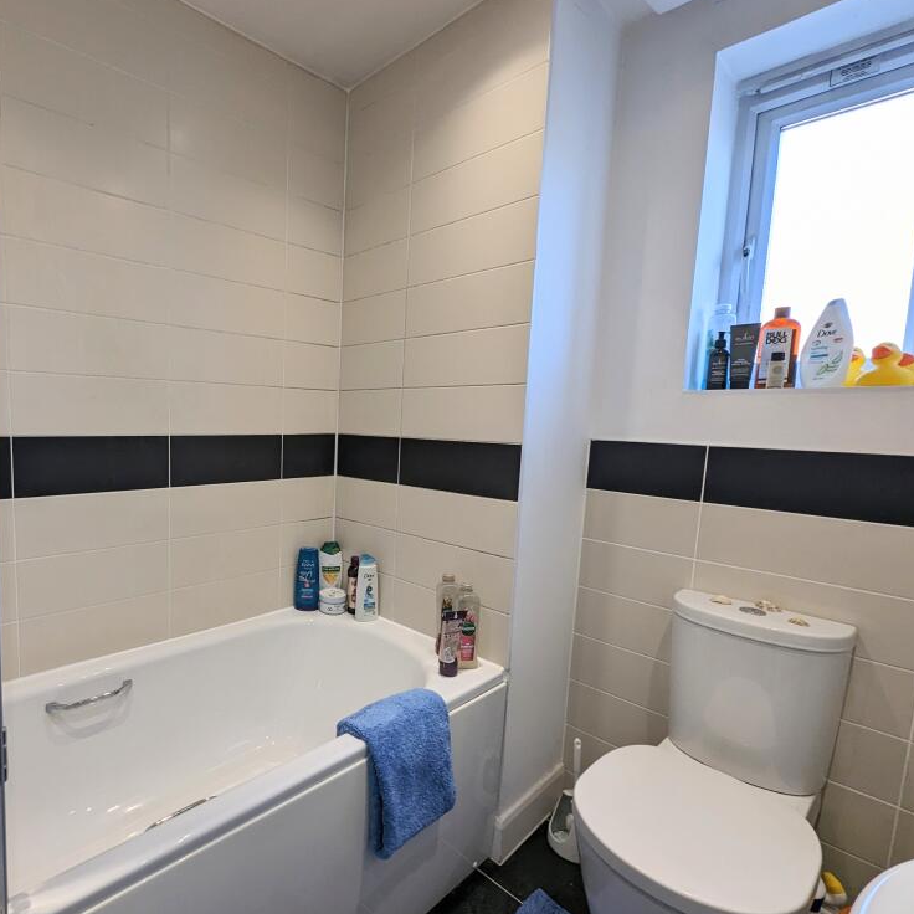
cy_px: 470
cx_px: 284
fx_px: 478
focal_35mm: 16
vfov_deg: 87.4
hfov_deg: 83.5
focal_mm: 1.95
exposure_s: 1/50
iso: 52
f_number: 2.2
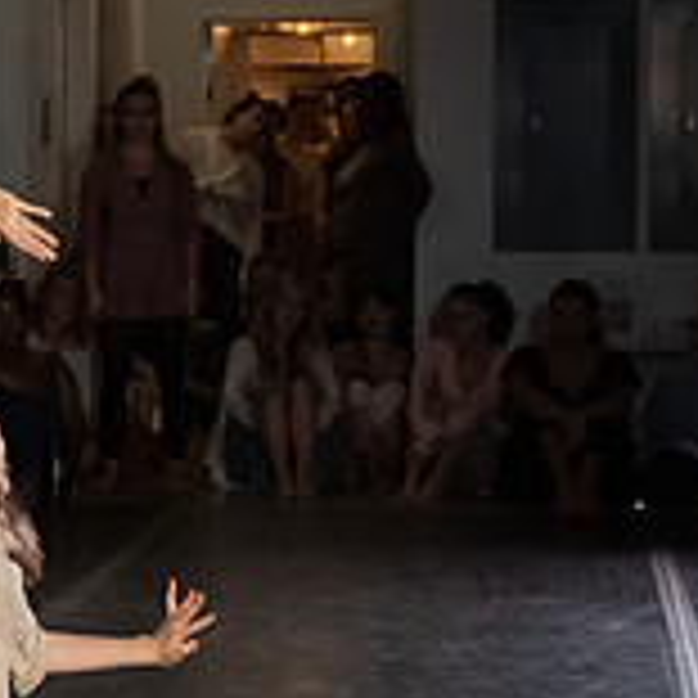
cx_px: -206
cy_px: 350
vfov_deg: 11.3
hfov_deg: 11.1
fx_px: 3513
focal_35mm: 154
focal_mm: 38
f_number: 4
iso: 6400
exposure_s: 1/400
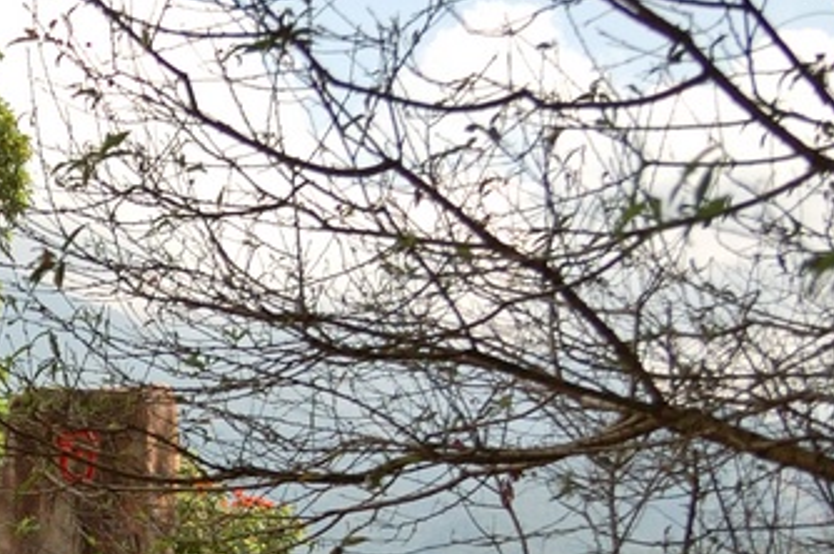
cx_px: -177
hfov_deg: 20.6
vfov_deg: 14.7
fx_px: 2129
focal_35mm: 92
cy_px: 518
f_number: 2.8
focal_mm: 20
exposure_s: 1/2500
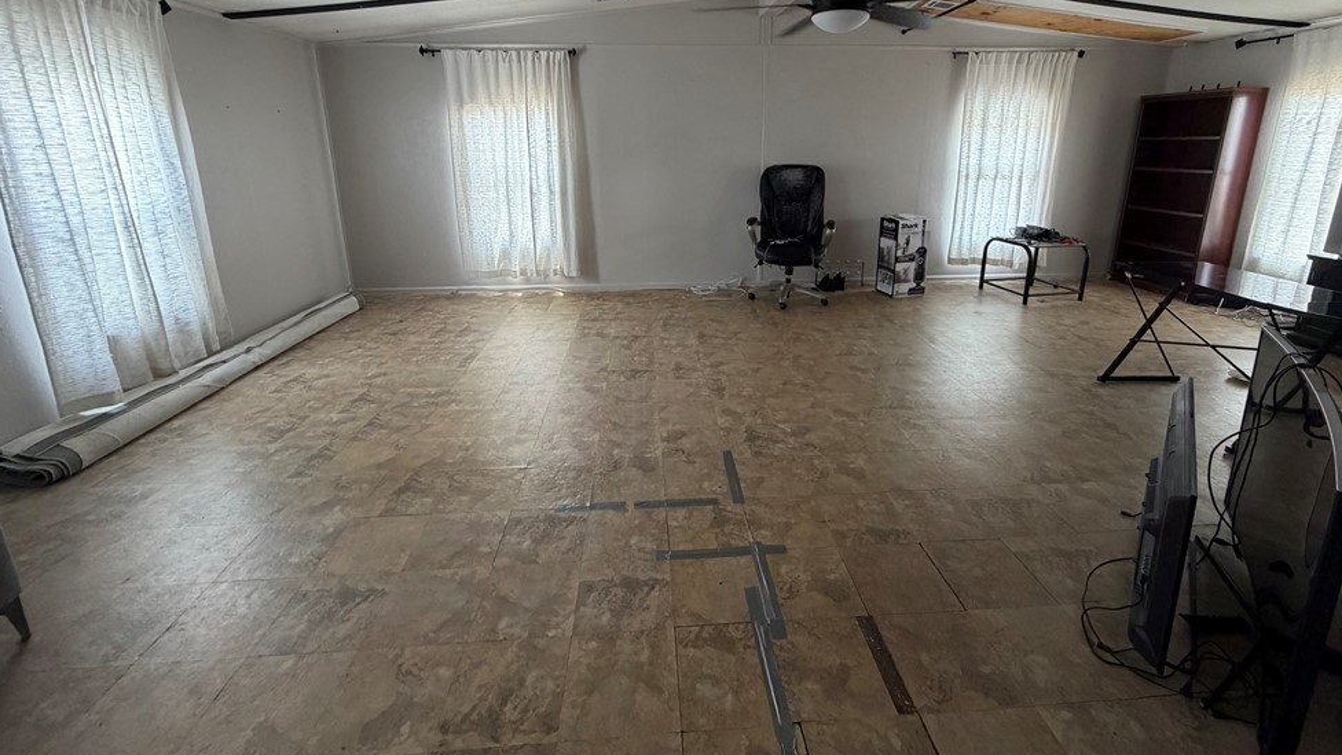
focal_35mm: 16
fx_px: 569
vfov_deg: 66.0
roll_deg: +1.2
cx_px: 683
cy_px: 278
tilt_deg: -14.5
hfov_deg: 99.4
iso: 320
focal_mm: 2.22
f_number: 2.2
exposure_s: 1/88
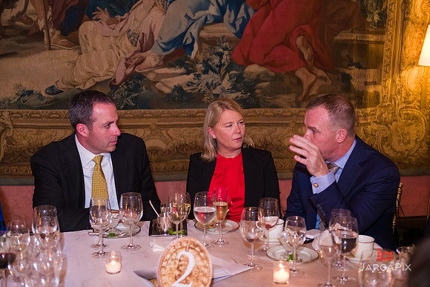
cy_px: 144
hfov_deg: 38.2
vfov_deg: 26.0
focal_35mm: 52
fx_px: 621
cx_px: 215
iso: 3200
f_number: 3.2
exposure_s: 1/100
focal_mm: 52
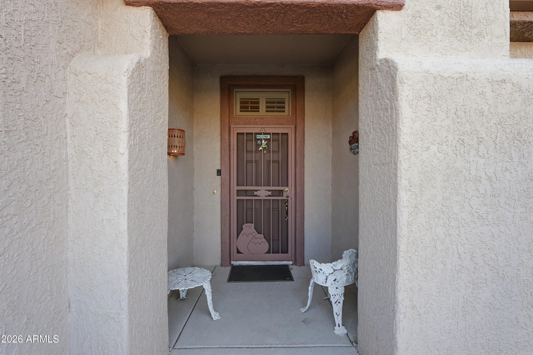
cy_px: 178
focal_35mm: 16
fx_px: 244
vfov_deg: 72.0
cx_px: 266
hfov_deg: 95.0
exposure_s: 1/400
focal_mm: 16.5
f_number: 9
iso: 100
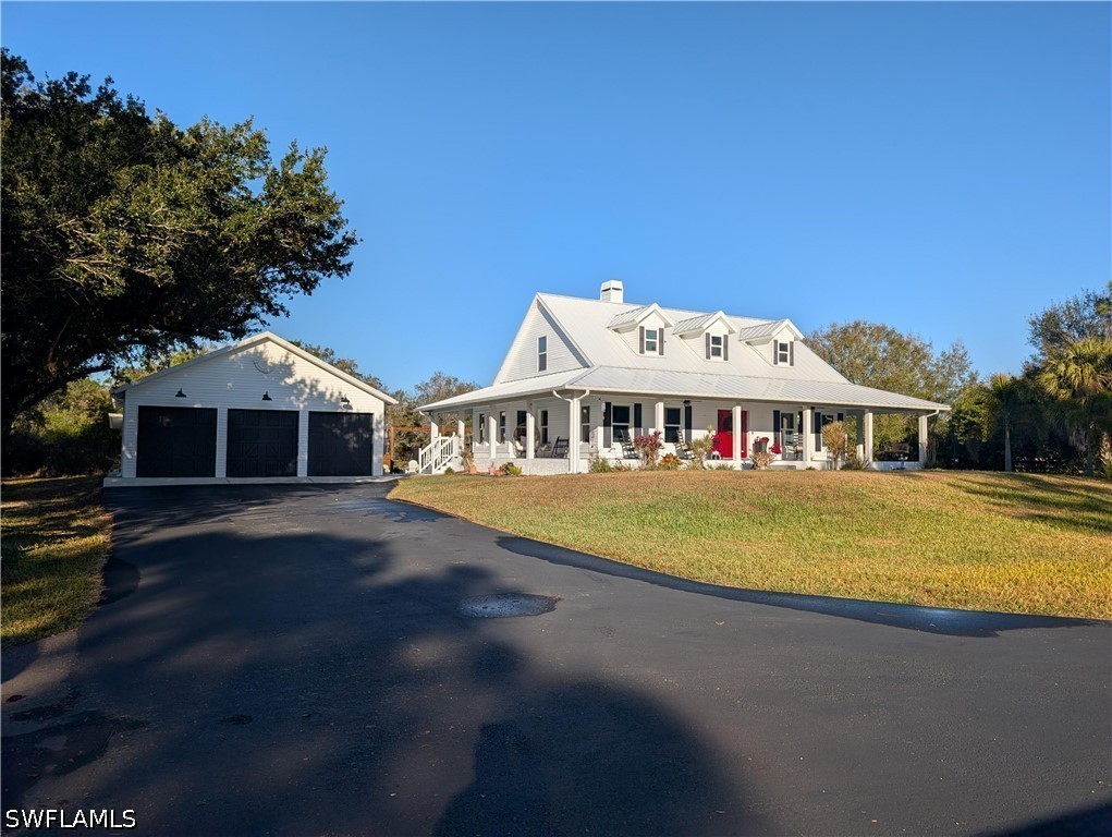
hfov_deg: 71.5
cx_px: 556
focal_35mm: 24
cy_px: 418
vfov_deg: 56.9
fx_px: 772
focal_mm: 6.9
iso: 20
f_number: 1.68
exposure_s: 1/1471
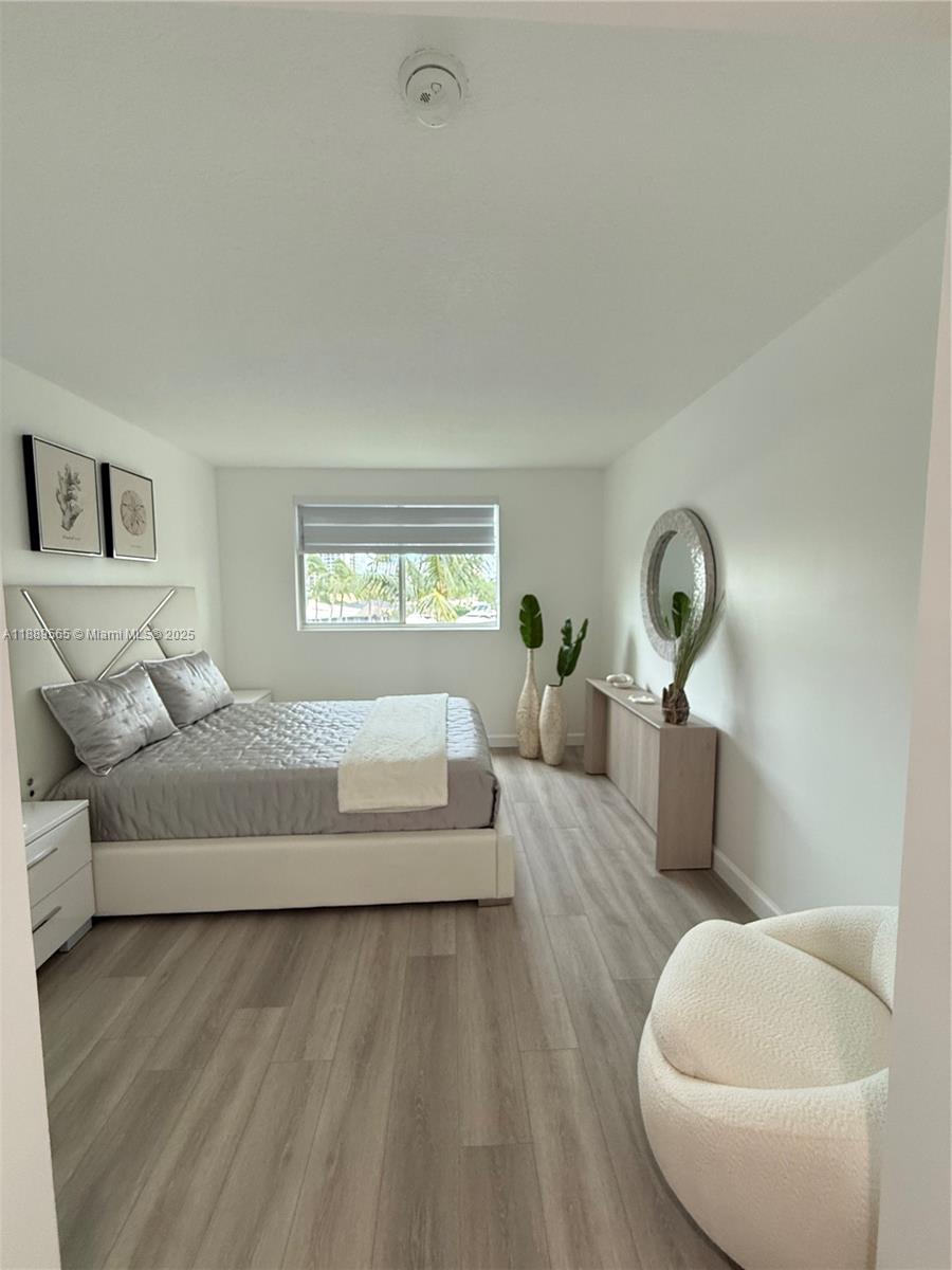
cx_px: 476
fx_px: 513
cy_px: 635
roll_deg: +0.4
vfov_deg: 102.1
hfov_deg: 85.7
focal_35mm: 14
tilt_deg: -4.5
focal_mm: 2.22
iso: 250
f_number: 2.2
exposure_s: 1/120
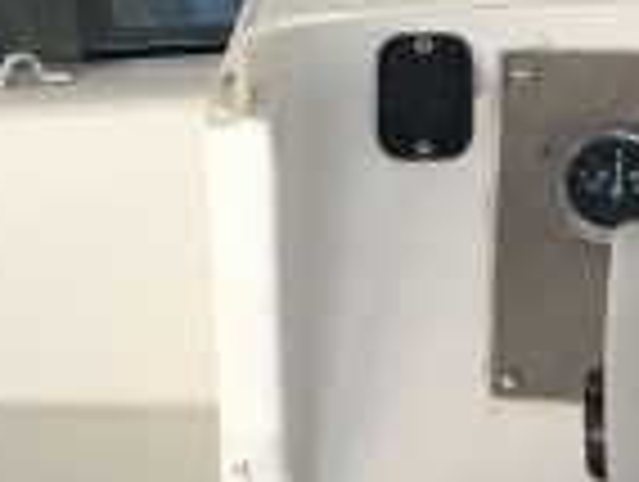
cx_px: 904
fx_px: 3014
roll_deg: +0.3
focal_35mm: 163
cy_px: 910
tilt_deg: -35.3
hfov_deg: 11.7
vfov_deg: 8.7
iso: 25
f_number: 2.2
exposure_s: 1/40
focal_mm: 4.15
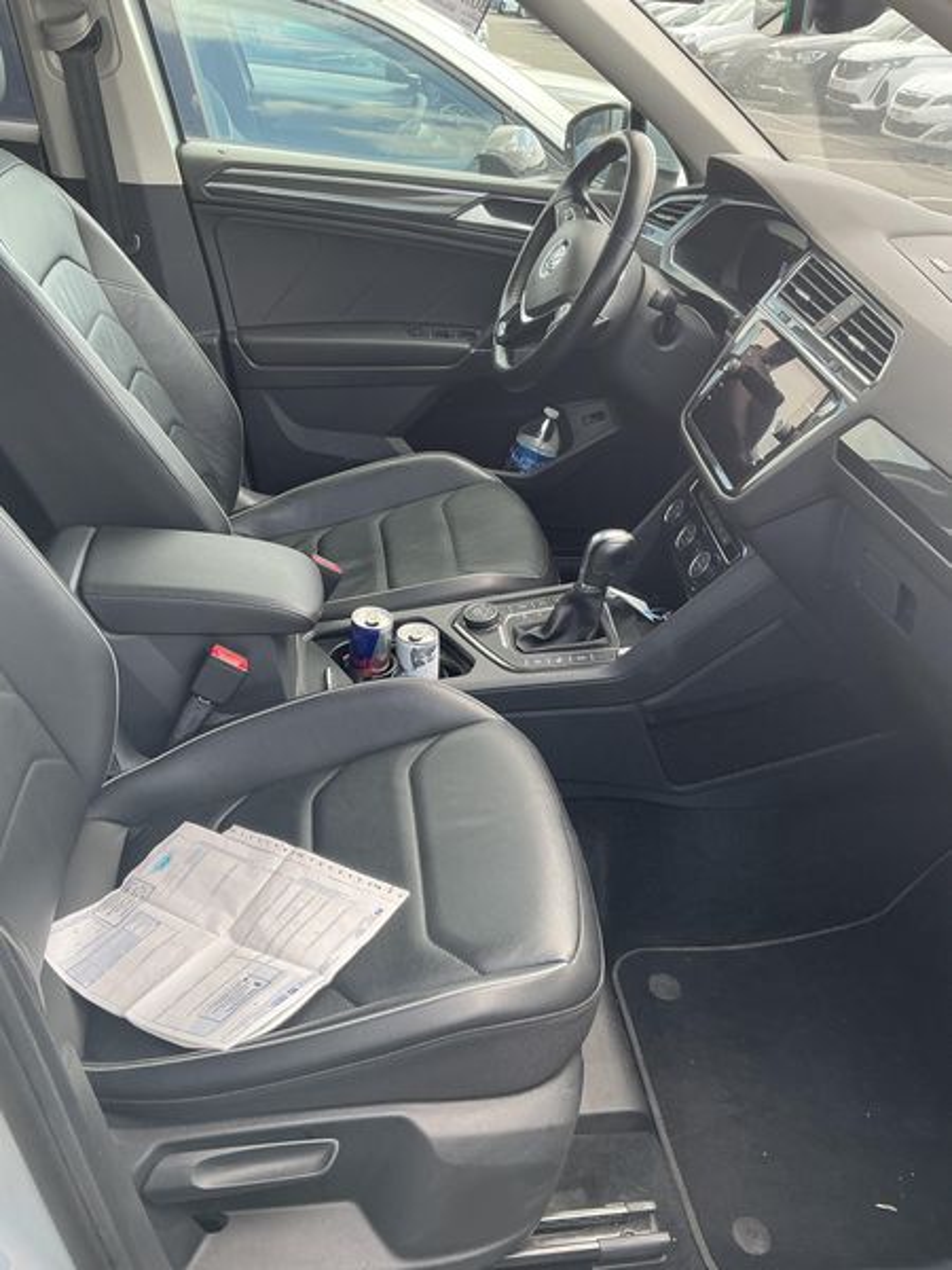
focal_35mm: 29
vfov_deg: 61.7
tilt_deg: -33.3
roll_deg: -5.5
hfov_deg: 48.2
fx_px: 1063
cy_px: 635
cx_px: 476
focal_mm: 3
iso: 25
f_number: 1.8
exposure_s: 1/122
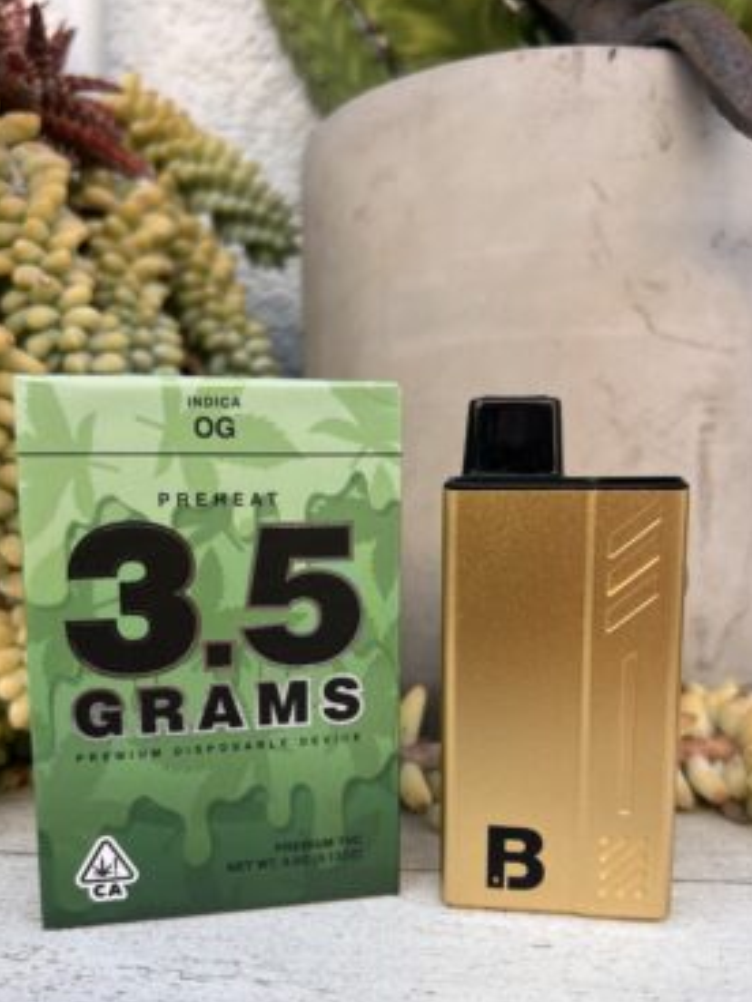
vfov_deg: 56.4
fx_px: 927
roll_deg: +0.3
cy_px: 603
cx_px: 360
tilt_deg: -7.4
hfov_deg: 44.1
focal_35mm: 32
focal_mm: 5.7
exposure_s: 1/468
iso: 50
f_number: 1.5
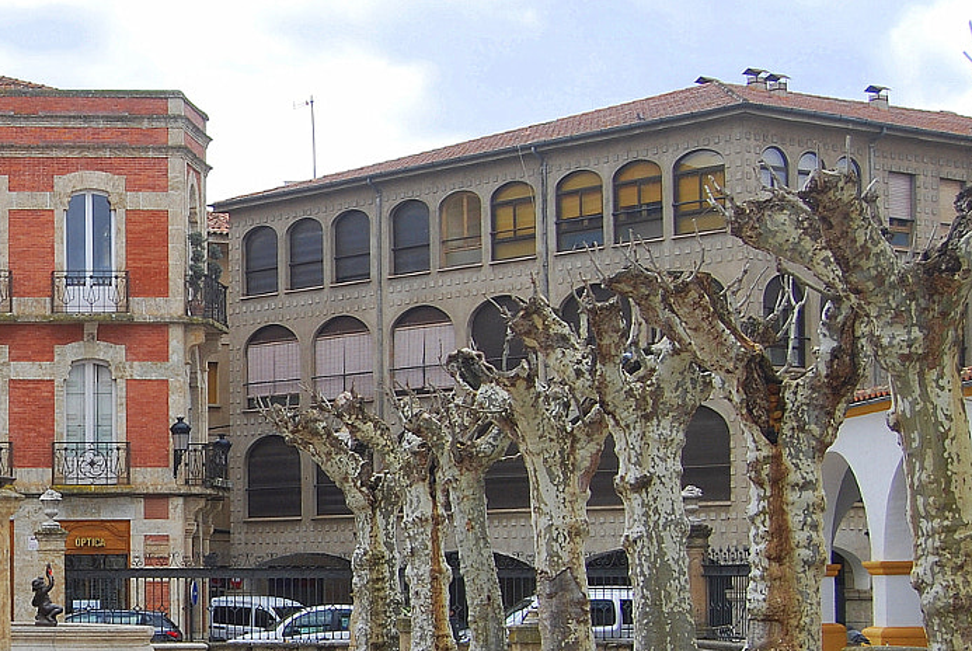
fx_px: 2433
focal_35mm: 90
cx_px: -84
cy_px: 468
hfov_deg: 21.5
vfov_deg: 15.2
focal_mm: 26
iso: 100
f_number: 7.1
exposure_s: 1/200
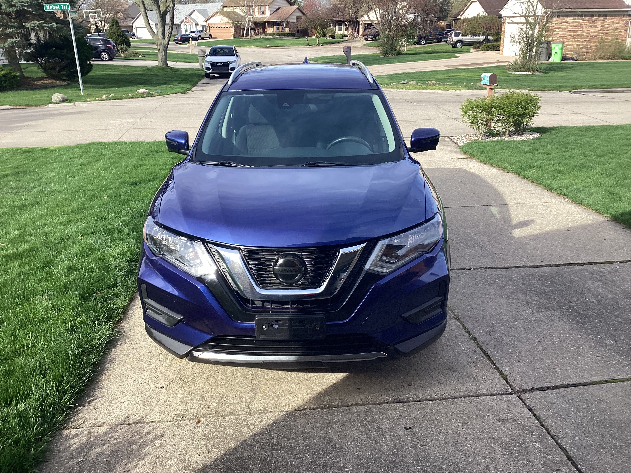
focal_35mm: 31
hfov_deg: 58.4
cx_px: 316
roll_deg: +1.4
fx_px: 565
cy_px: 236
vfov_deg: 45.4
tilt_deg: -18.0
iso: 25
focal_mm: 3.3
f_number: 2.4
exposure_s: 1/529
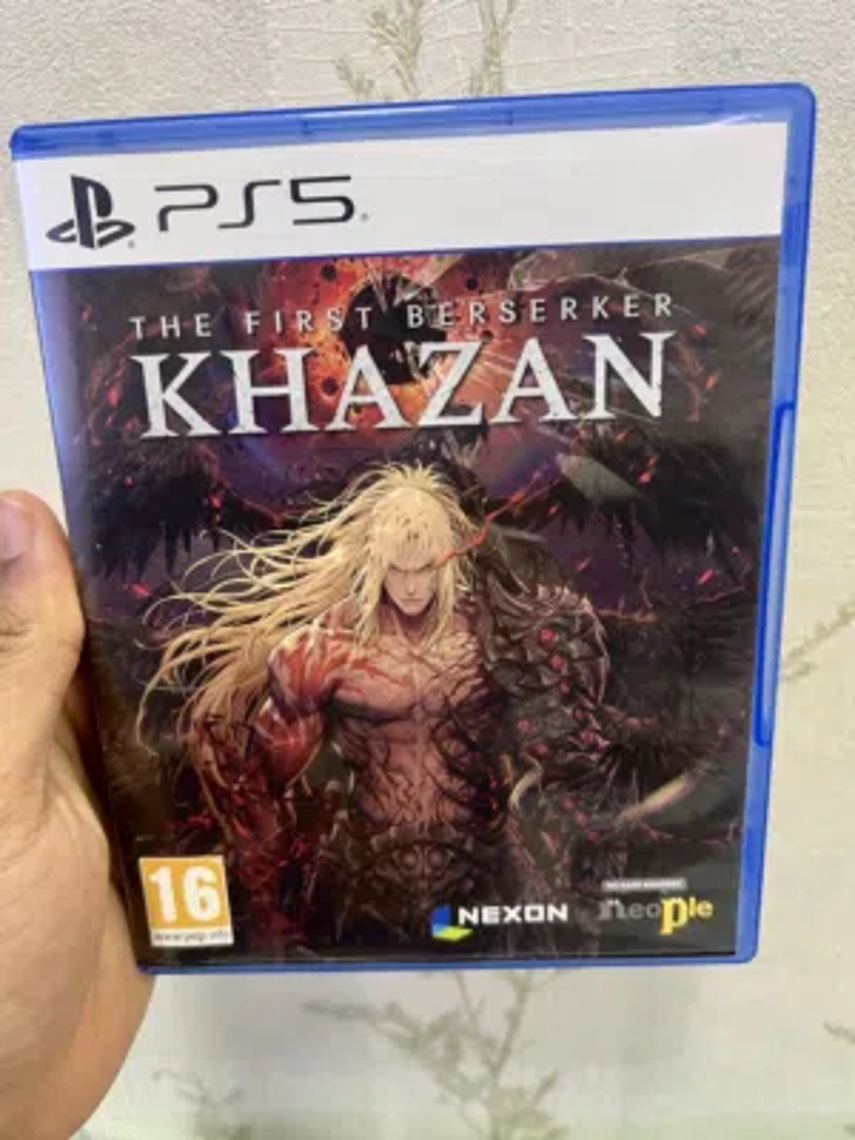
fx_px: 856
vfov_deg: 67.3
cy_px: 570
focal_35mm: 26
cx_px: 428
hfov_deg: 53.1
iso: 250
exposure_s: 1/50
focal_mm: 5.7
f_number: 1.5
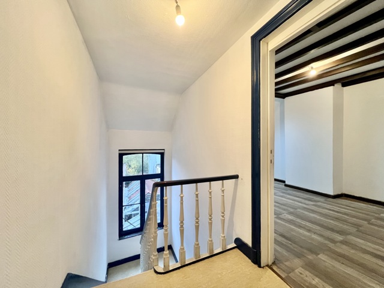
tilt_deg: -0.9
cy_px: 144
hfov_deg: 106.2
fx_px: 144
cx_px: 192
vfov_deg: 89.9
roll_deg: +0.2
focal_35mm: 13
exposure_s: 1/50
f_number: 1.8
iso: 250
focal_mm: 1.57
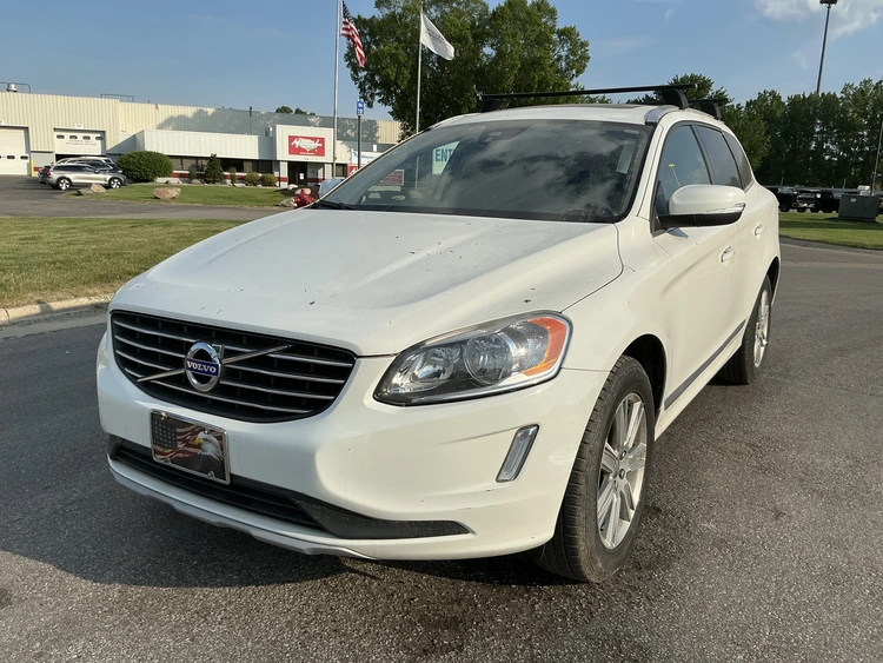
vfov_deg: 49.8
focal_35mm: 28
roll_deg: -1.8
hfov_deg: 63.4
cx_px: 442
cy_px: 332
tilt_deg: -11.2
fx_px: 714
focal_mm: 3
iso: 25
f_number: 1.8
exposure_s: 1/2801
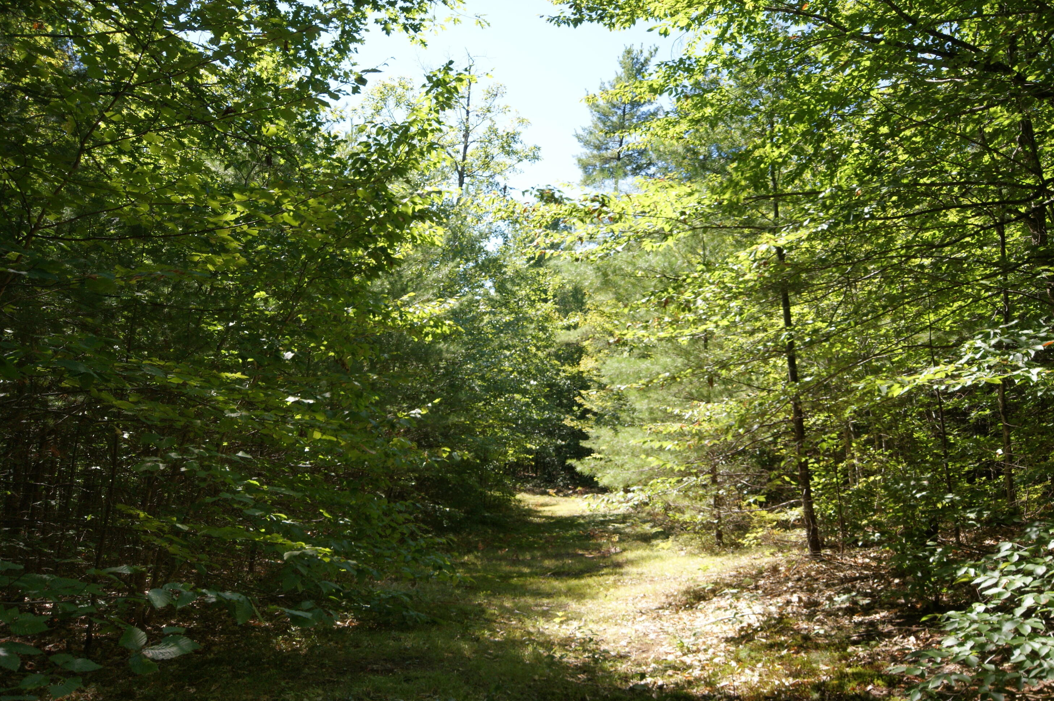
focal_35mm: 31
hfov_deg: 60.3
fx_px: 907
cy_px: 349
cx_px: 544
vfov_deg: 42.3
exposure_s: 1/50
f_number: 9
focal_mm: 20
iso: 100
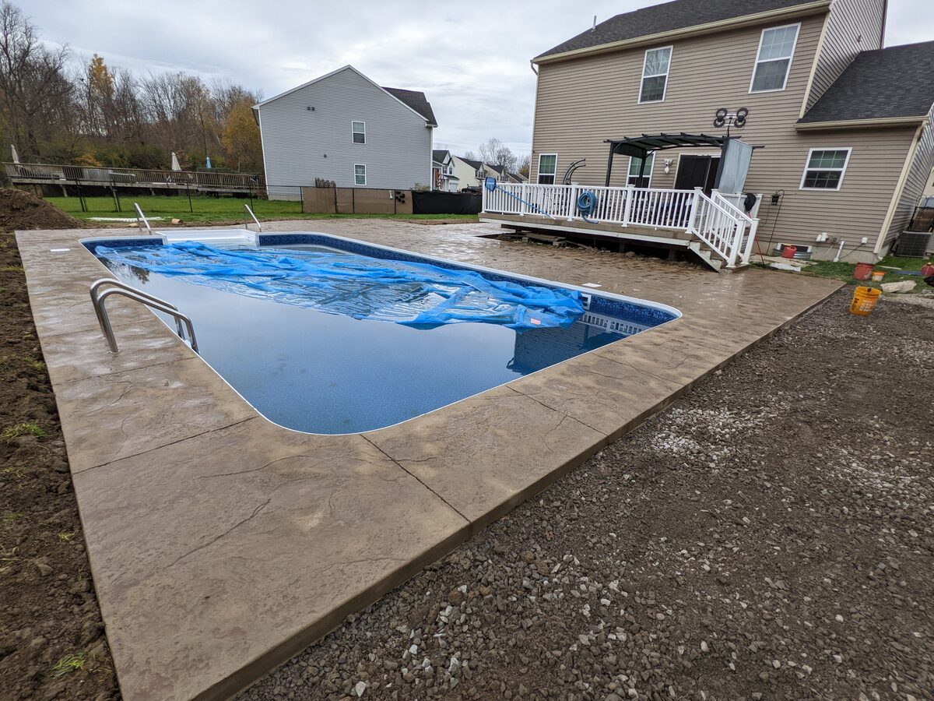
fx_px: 432
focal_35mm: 16
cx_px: 467
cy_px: 350
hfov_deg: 94.5
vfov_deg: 78.1
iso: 38
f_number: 2.2
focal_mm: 2.22
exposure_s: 1/702
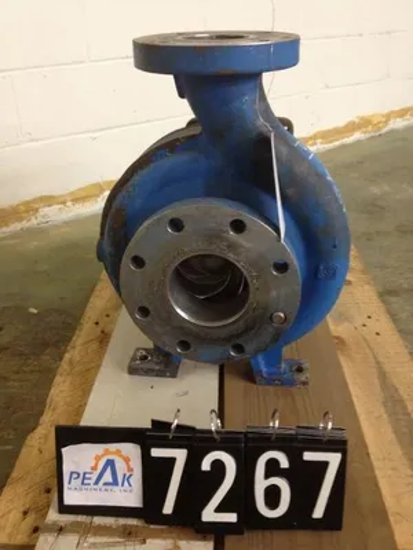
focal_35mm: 35
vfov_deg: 52.6
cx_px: 206
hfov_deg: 40.7
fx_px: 557
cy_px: 275
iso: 200
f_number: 2.4
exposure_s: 1/20
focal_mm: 4.28
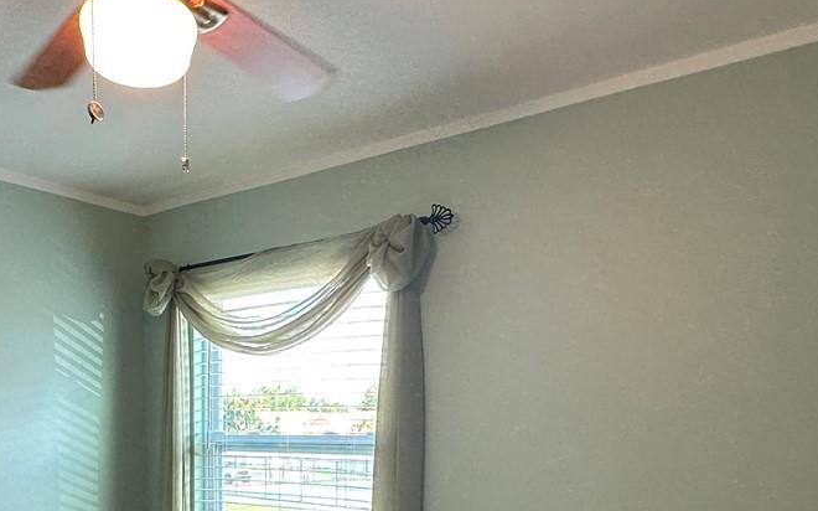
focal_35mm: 36
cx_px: 232
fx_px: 802
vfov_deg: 31.4
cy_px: 561
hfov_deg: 52.3
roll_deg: +0.2
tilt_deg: -8.8
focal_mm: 2.22
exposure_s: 1/120
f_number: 2.2
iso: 160
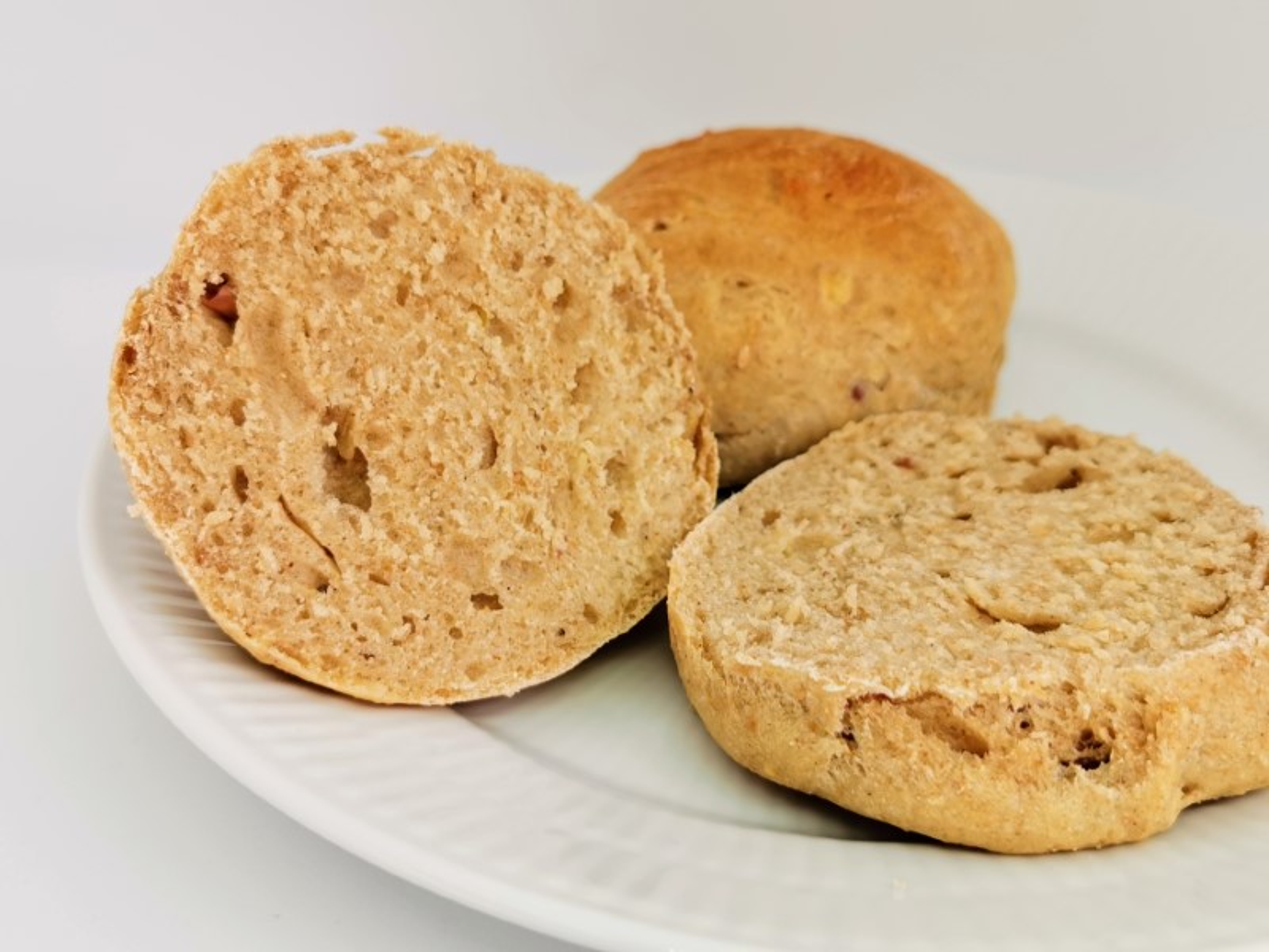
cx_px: 634
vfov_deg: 38.7
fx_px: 1356
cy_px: 476
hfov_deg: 50.1
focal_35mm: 37
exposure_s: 1/145
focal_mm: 5.56
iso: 50
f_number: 1.6
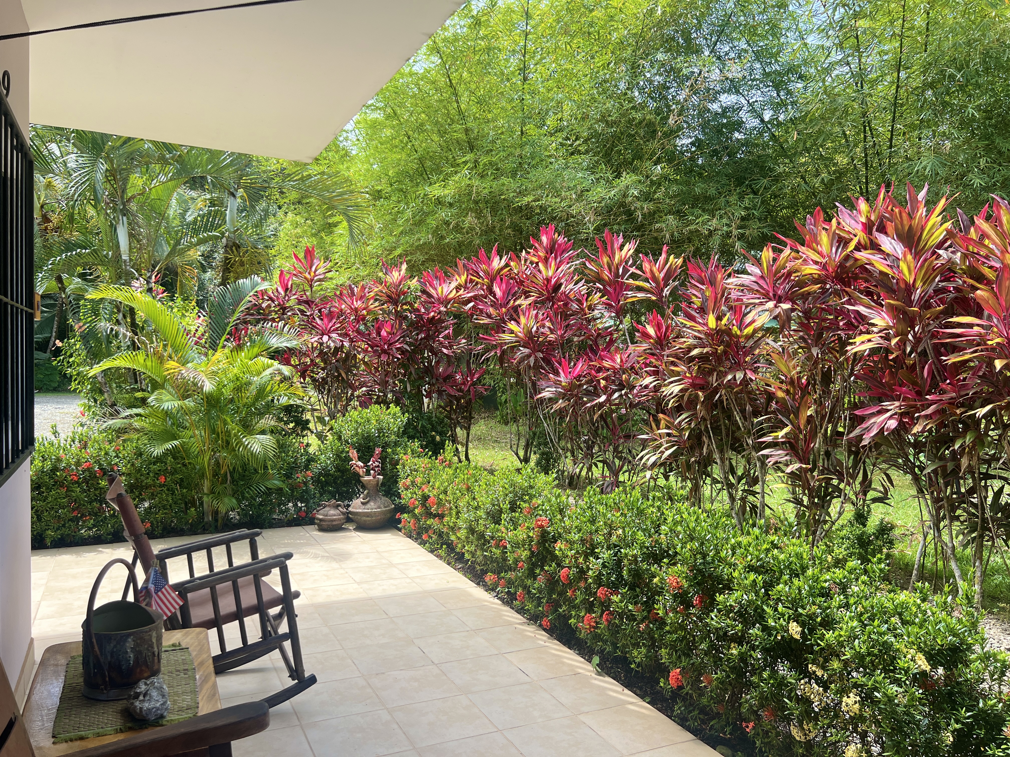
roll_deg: -1.1
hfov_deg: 67.3
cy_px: 378
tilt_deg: -2.0
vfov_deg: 53.1
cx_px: 505
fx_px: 759
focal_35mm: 26
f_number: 1.5
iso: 50
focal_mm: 5.7
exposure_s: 1/924
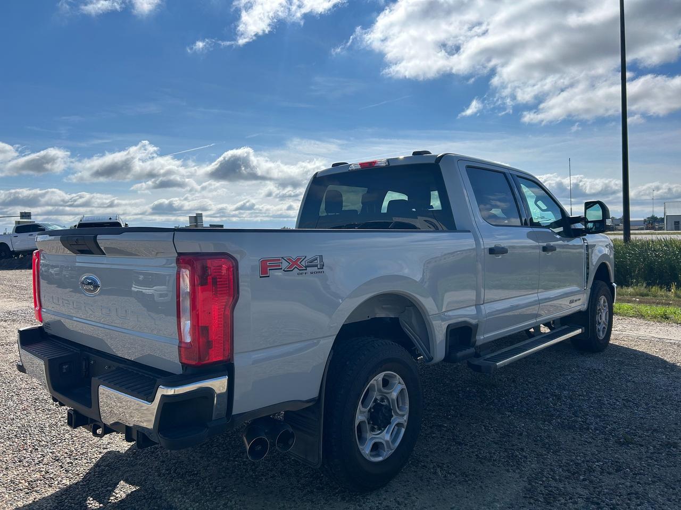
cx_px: 340
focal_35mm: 26
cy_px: 255
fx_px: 511
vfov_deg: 53.1
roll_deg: +2.1
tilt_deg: -1.2
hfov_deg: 67.3
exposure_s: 1/10309
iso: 50
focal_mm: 5.7
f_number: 1.5
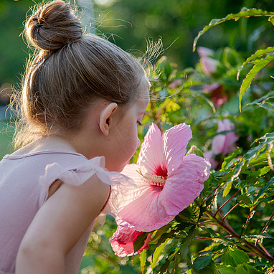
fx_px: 994
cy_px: 136
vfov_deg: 15.7
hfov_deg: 15.7
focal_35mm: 111
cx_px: 124
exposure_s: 1/400
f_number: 4
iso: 640
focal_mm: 86
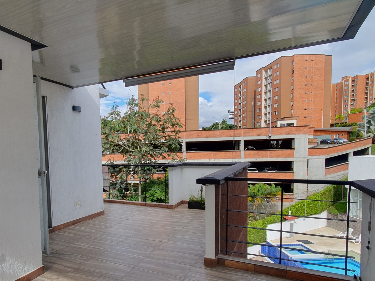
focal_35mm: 23
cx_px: 133
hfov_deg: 72.3
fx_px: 249
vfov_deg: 58.5
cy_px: 165
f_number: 2.2
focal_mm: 1.8
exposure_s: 1/598
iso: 50
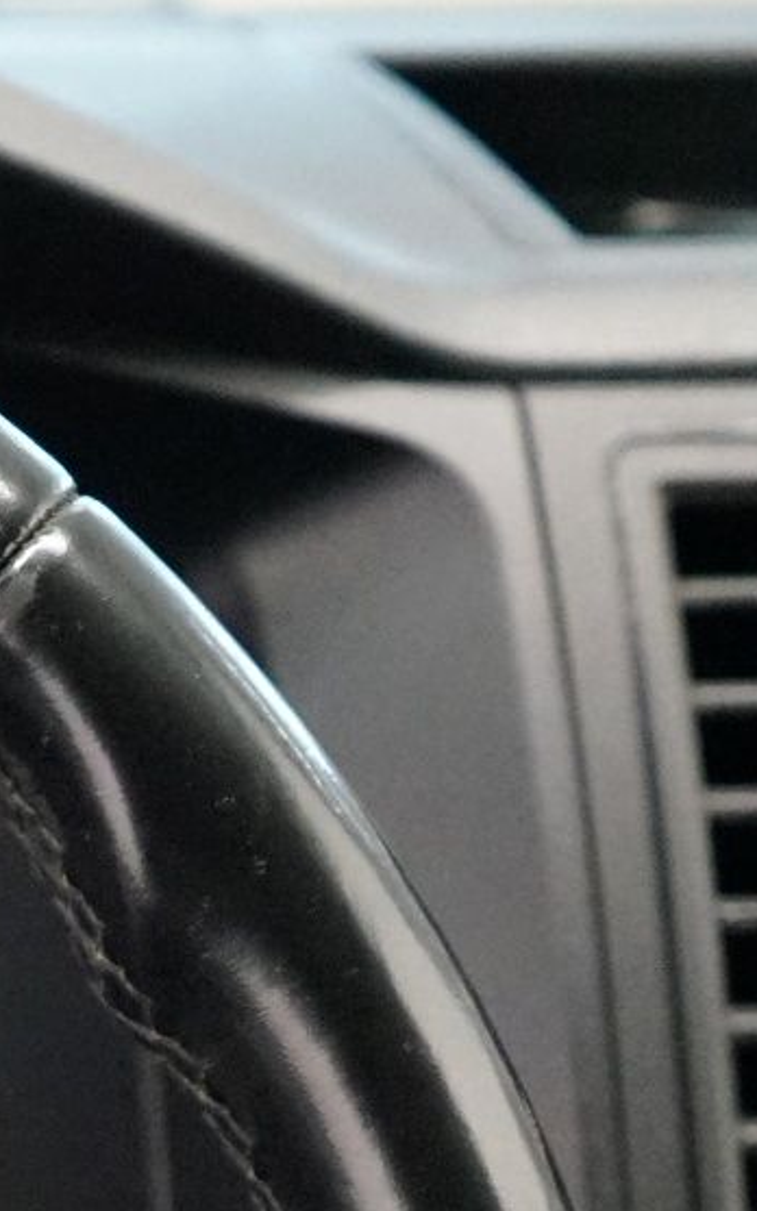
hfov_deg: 9.4
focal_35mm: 128
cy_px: 1708
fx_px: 4226
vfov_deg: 15.3
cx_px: -855
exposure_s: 1/160
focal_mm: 28
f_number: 3.5
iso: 6400
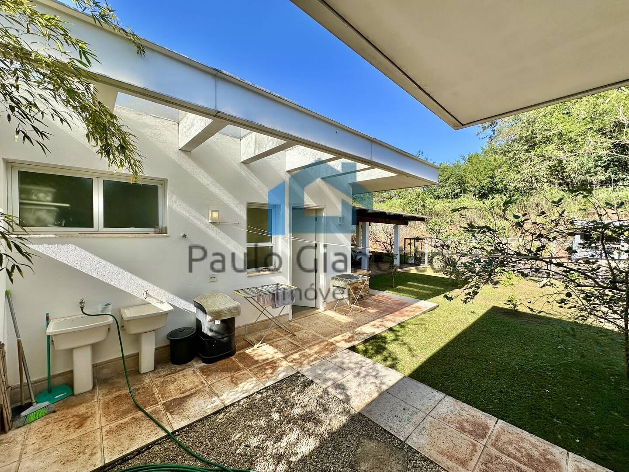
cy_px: 236
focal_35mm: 14
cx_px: 314
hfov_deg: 102.1
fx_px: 254
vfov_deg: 85.7
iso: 40
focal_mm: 2.22
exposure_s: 1/882
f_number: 2.2
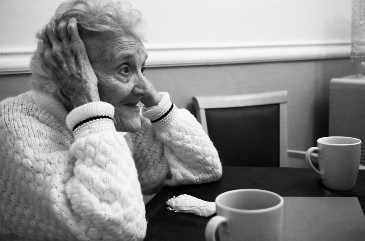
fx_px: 465
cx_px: 182
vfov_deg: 29.1
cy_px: 120
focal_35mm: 46
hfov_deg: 42.8
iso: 3200
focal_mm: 30.63
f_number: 4
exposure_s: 1/30
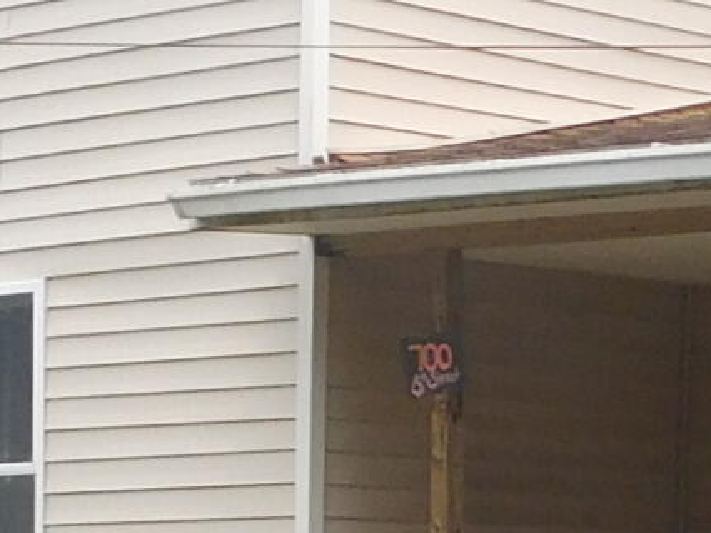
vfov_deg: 9.1
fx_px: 3326
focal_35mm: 162
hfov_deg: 11.4
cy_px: 530
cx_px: 1258
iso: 125
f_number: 3
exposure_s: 1/800
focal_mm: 4
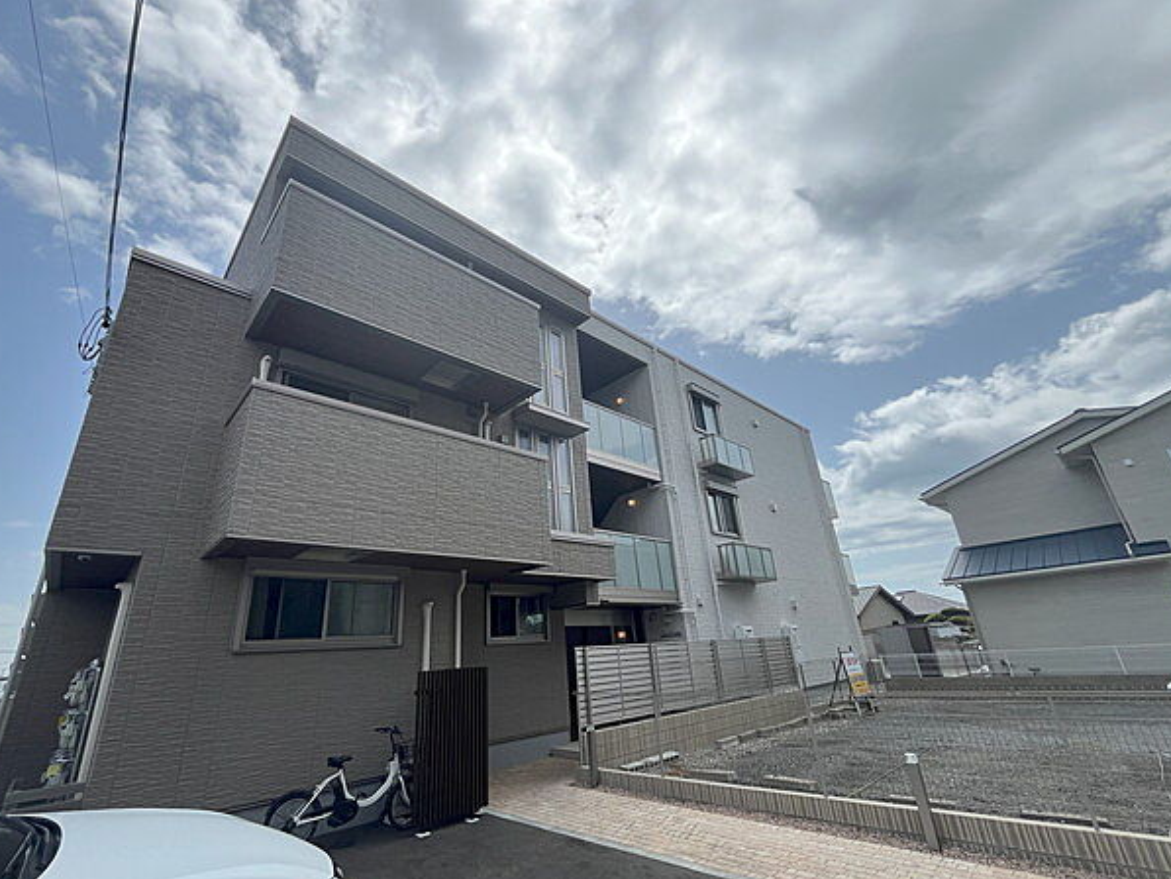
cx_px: 567
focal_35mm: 15
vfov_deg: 81.7
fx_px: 508
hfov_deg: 98.1
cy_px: 453
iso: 32
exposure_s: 1/995
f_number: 2.4
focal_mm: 1.54
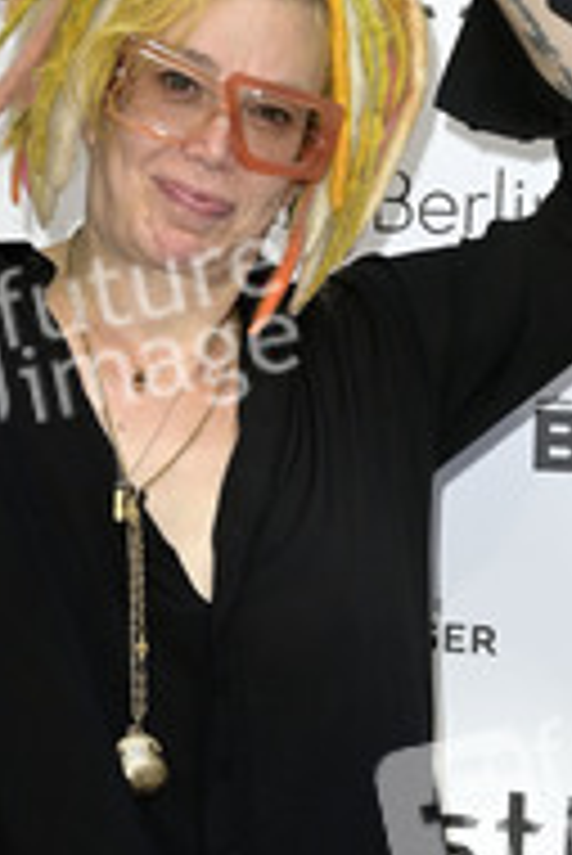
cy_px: 572
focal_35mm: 105
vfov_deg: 19.4
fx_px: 2498
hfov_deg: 13.0
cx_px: 198
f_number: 6.3
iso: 400
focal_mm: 50
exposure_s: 1/250
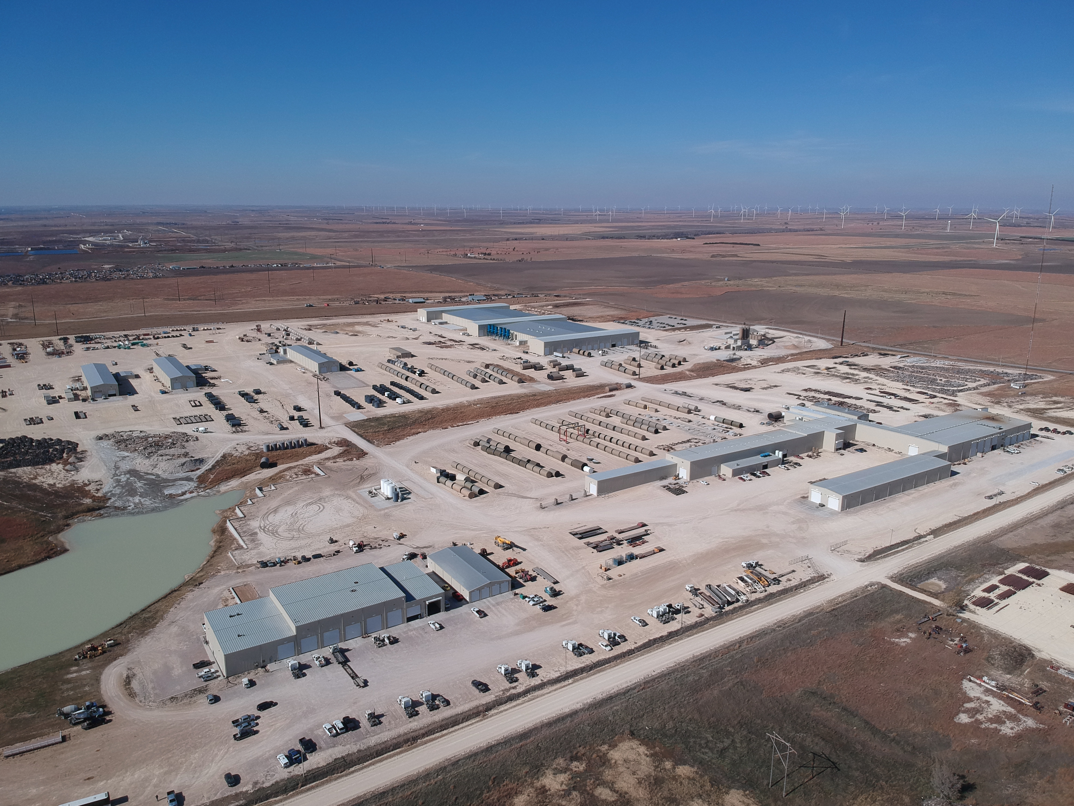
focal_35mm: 25
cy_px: 403
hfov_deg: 69.4
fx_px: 776
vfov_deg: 54.9
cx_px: 537
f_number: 2.6
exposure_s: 1/2500
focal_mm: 4.49
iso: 101
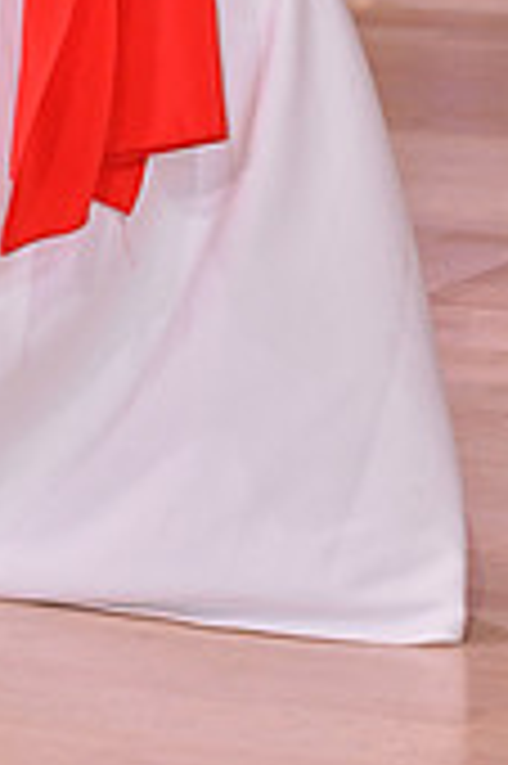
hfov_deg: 3.6
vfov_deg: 5.4
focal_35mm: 381
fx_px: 8080
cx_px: -227
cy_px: -450
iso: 1600
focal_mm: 112
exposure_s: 1/250
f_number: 6.3
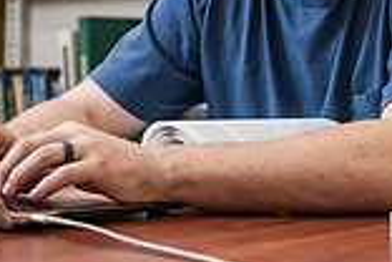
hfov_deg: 15.8
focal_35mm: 130
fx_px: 1415
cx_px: 188
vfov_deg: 10.4
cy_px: -57
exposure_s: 1/250
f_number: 2.8
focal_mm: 35
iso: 500
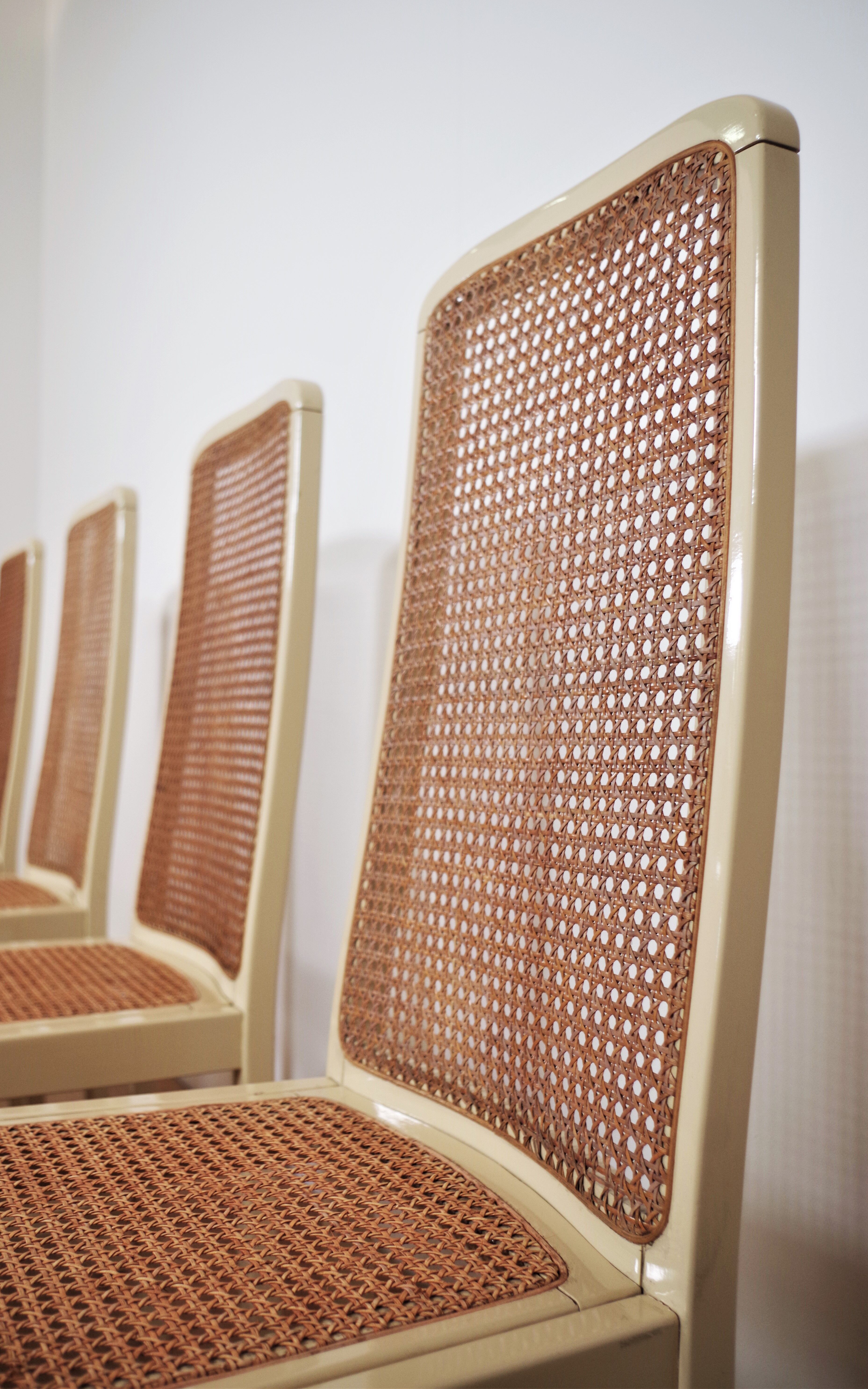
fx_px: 1325
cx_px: 404
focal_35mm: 35
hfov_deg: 36.3
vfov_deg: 55.3
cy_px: 688
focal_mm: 23.13
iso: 200
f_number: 4
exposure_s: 1/60
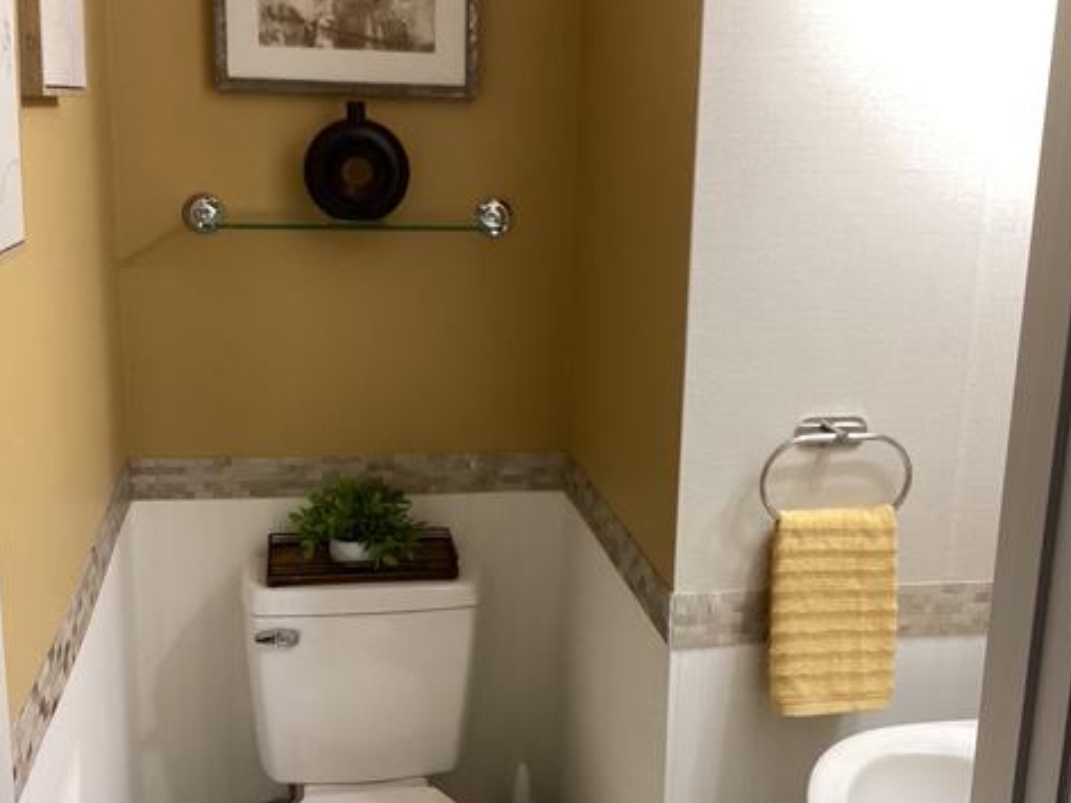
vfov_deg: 34.3
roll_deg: -4.2
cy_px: 395
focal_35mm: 42
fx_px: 1299
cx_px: 540
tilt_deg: -13.6
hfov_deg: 44.8
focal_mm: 3.3
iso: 160
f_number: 2.4
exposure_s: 1/60
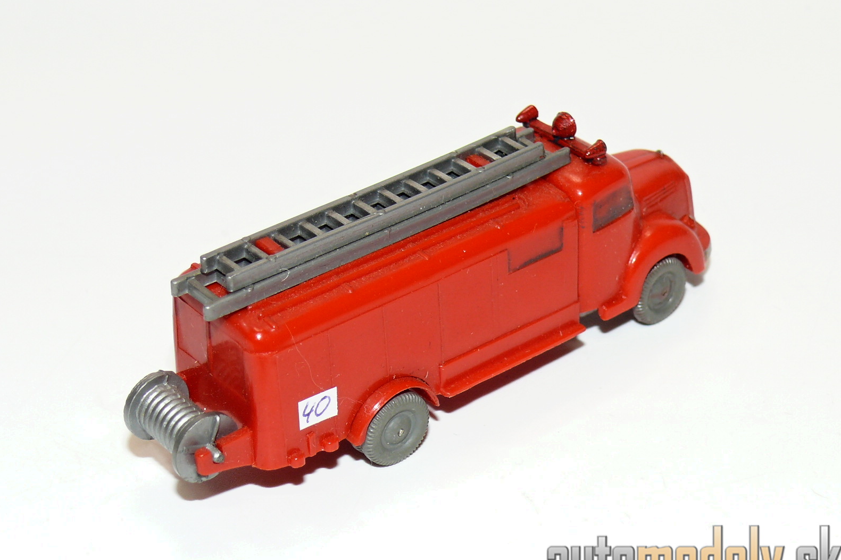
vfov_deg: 17.1
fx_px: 1869
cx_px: 424
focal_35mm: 80
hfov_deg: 25.4
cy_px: 288
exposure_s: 1/30
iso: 100
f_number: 4
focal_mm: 11.6
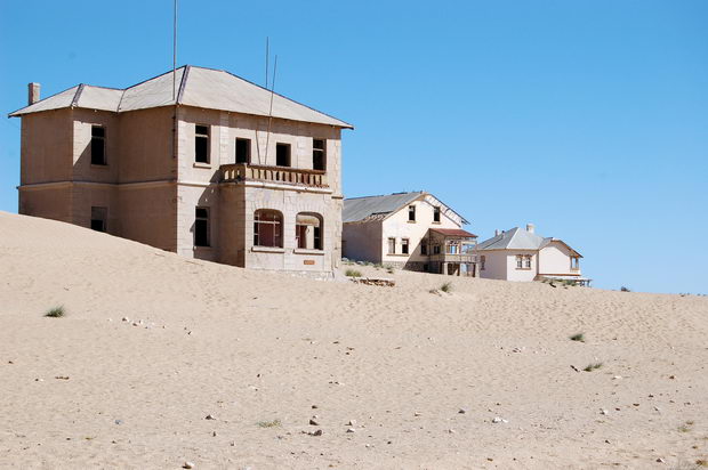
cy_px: 235
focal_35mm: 82
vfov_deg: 16.5
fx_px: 1621
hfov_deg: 24.6
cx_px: 354
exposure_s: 1/400
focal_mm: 55
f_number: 10
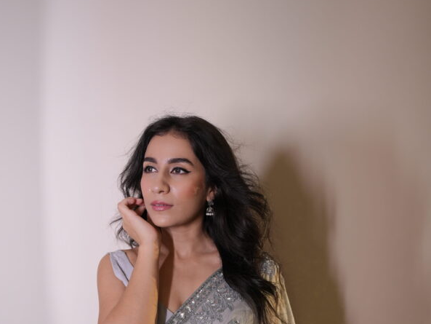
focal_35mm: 51
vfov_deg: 28.1
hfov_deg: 37.5
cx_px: 214
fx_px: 635
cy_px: 252
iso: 200
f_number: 1.8
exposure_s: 1/125
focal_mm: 35
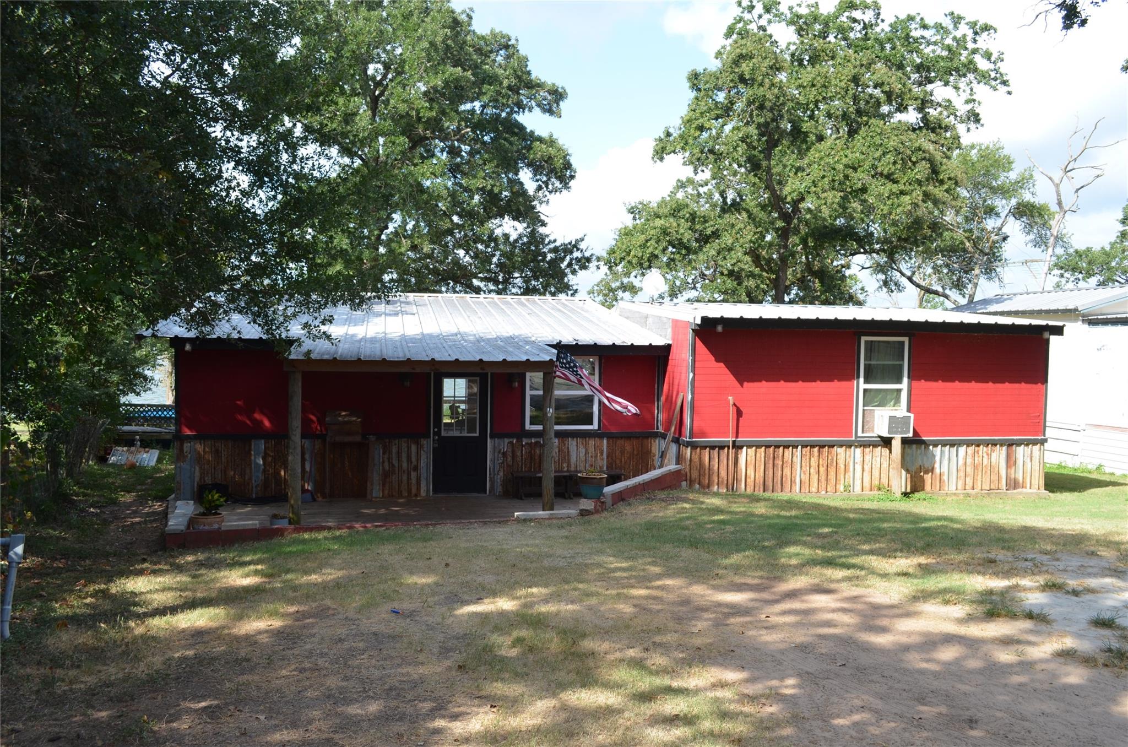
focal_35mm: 33
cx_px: 564
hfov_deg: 57.3
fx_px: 1032
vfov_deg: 39.8
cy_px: 374
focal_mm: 22
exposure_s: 1/250
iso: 200
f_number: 8
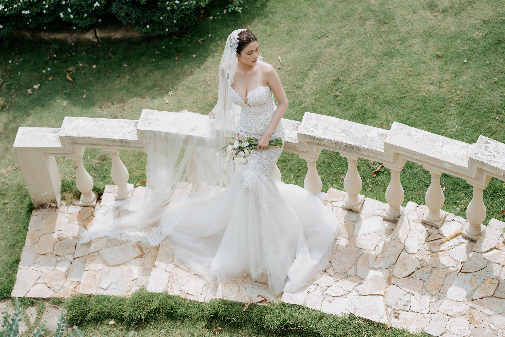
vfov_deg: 16.1
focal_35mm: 85
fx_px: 1192
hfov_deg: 23.9
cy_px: 168
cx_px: 252
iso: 100
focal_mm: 85
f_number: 2.5
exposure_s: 1/800
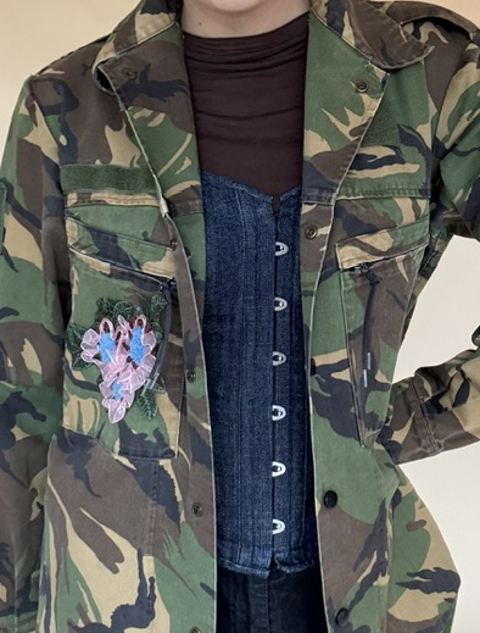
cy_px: 370
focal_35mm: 37
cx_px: 269
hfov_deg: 38.9
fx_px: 679
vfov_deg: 49.7
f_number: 1.9
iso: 100
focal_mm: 2.69
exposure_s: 1/60
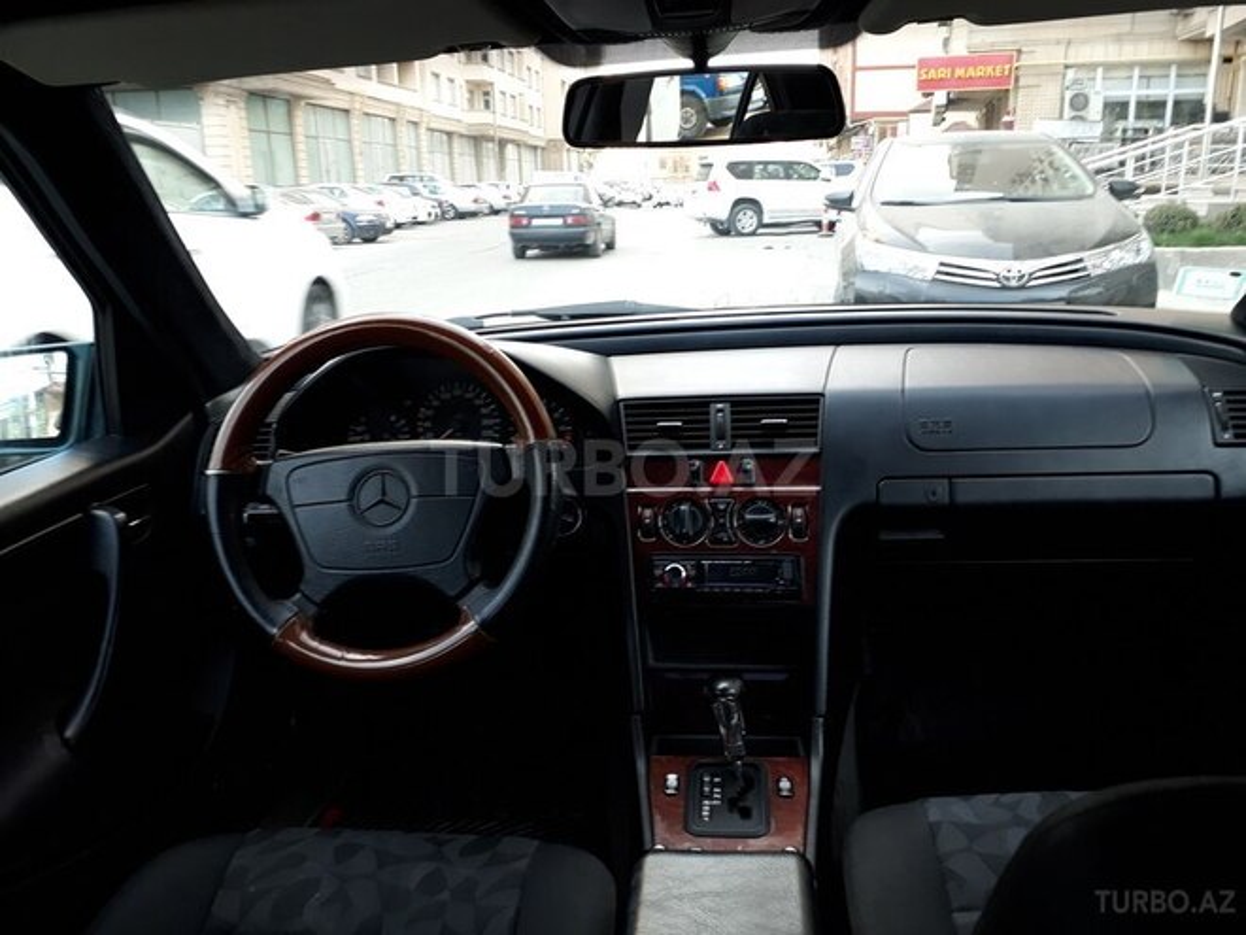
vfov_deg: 51.4
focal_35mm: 27
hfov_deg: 65.3
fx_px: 972
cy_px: 468
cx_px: 623
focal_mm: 3.6
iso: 50
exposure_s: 1/50
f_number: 1.9
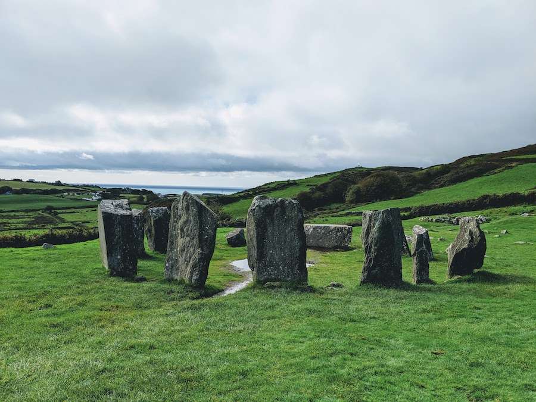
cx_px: 268
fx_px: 418
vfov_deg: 51.4
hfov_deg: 65.3
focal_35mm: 27
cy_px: 201
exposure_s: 1/3906
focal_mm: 4.44
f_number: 1.8
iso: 56
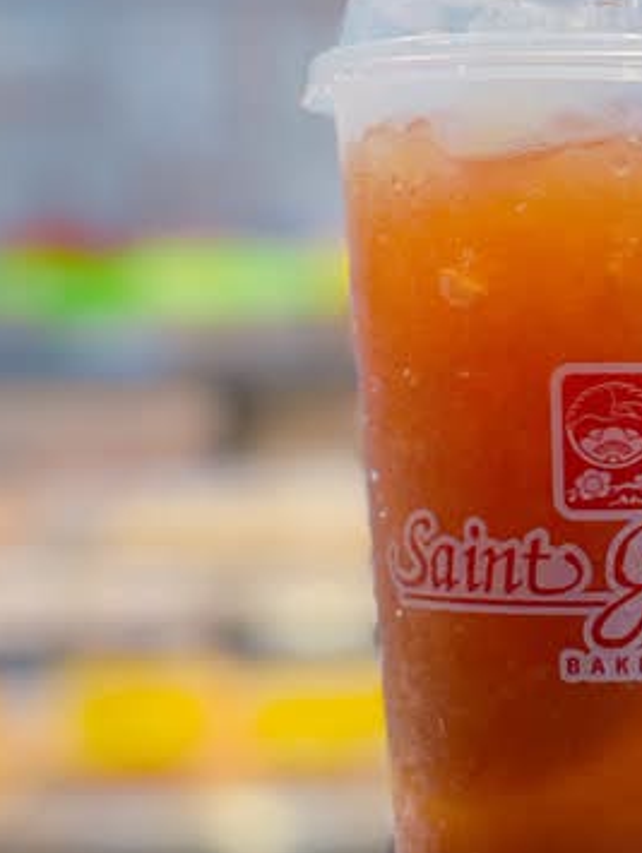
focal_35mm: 99
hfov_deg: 14.8
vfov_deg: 19.8
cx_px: 611
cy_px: 542
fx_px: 2444
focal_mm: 6.76
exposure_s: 1/120
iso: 160
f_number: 1.78
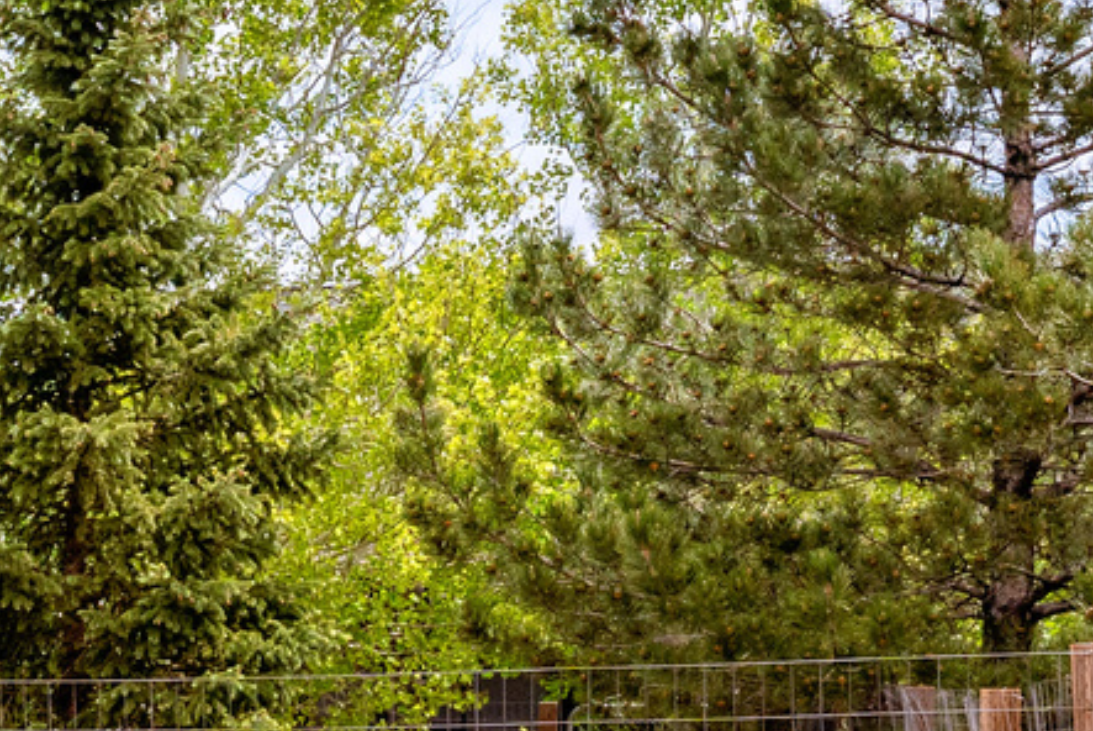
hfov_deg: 18.2
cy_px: 626
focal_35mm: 99
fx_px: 3017
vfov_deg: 13.7
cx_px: -560
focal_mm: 21.5
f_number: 8
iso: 400
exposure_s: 1/1250
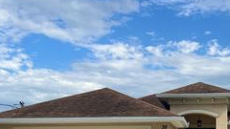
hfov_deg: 34.4
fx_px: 360
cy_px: 139
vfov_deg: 19.6
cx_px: 183
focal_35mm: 59
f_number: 1.5
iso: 50
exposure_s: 1/3165
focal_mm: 5.7
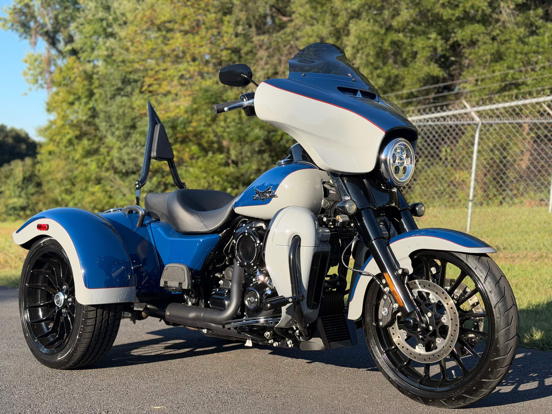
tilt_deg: -2.2
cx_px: 276
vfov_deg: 30.3
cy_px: 207
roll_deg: -3.3
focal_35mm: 48
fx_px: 765
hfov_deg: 39.7
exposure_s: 1/1429
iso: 64
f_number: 1.78
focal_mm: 6.76
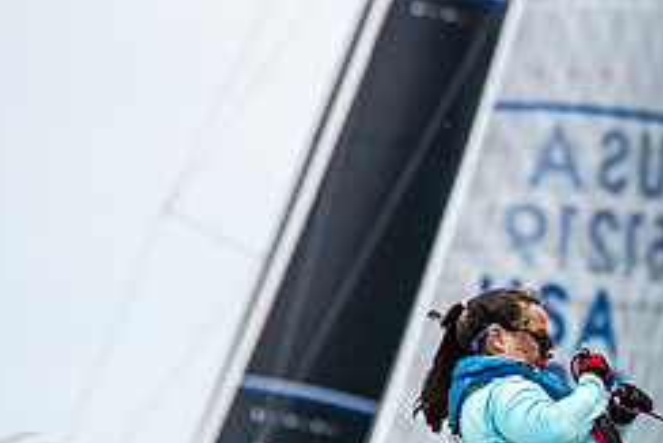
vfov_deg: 1.3
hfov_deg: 1.9
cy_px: 523
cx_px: 728
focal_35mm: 1071
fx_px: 19735
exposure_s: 1/1600
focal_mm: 300
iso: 400
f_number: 5.6
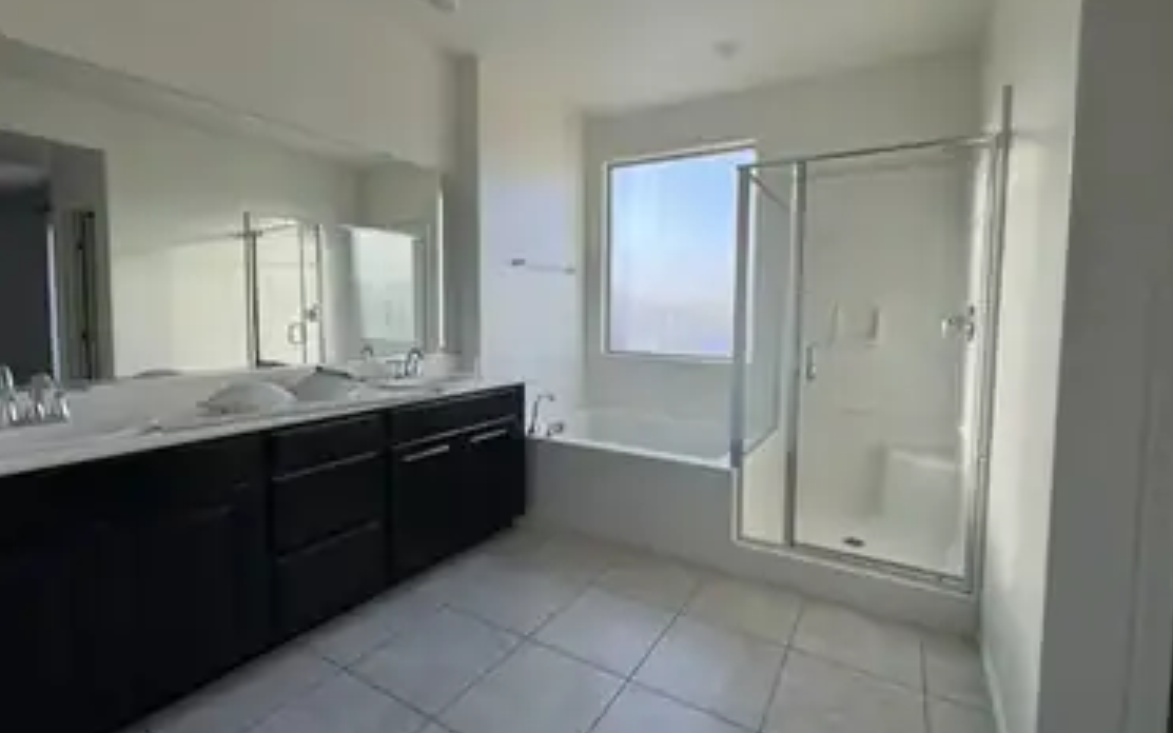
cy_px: 344
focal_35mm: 16
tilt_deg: -2.7
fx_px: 512
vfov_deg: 71.2
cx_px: 626
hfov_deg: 97.7
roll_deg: -1.4
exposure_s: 1/196
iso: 40
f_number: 2.2
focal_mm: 2.22
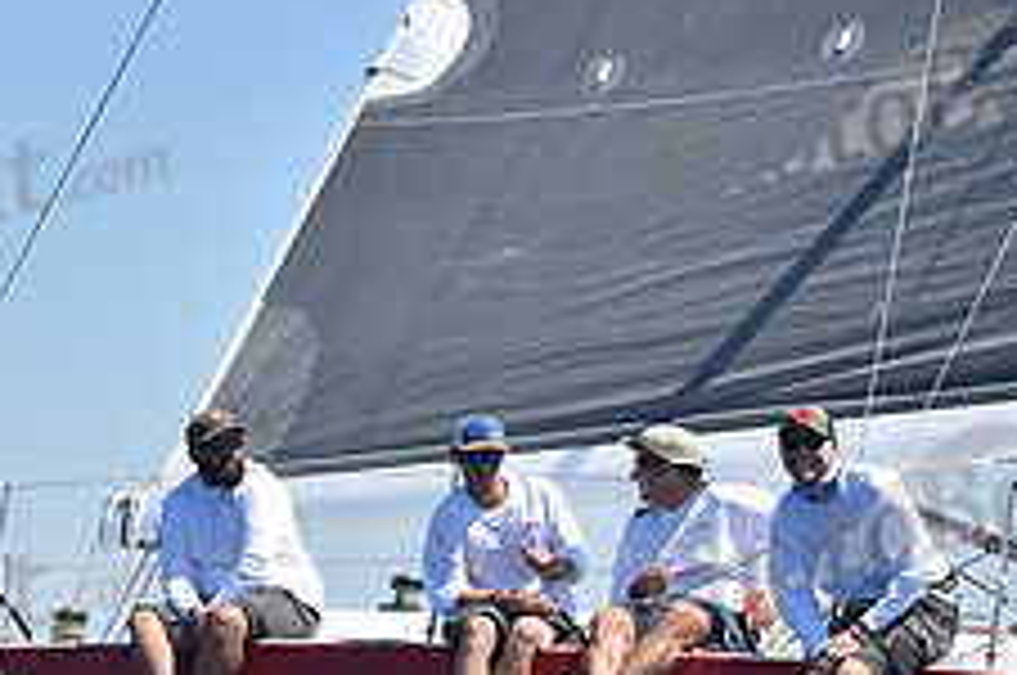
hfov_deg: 11.4
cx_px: 405
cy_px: 812
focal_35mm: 180
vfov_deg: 7.5
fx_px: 5078
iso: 200
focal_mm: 70
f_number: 5.6
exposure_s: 1/1000
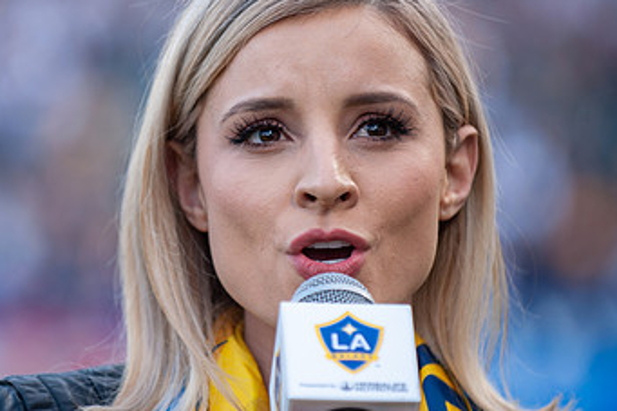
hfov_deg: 7.1
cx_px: 190
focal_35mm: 289
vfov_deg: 4.8
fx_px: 4951
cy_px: 185
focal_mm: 170
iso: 250
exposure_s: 1/400
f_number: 2.8
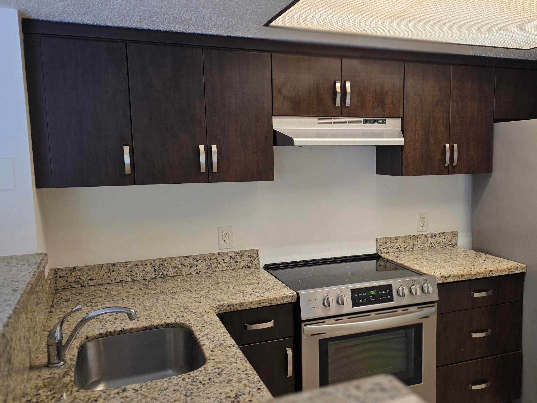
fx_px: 512
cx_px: 339
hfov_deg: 54.7
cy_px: 216
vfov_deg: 42.9
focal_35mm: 33
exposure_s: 1/60
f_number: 1.7
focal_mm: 6.3
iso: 80
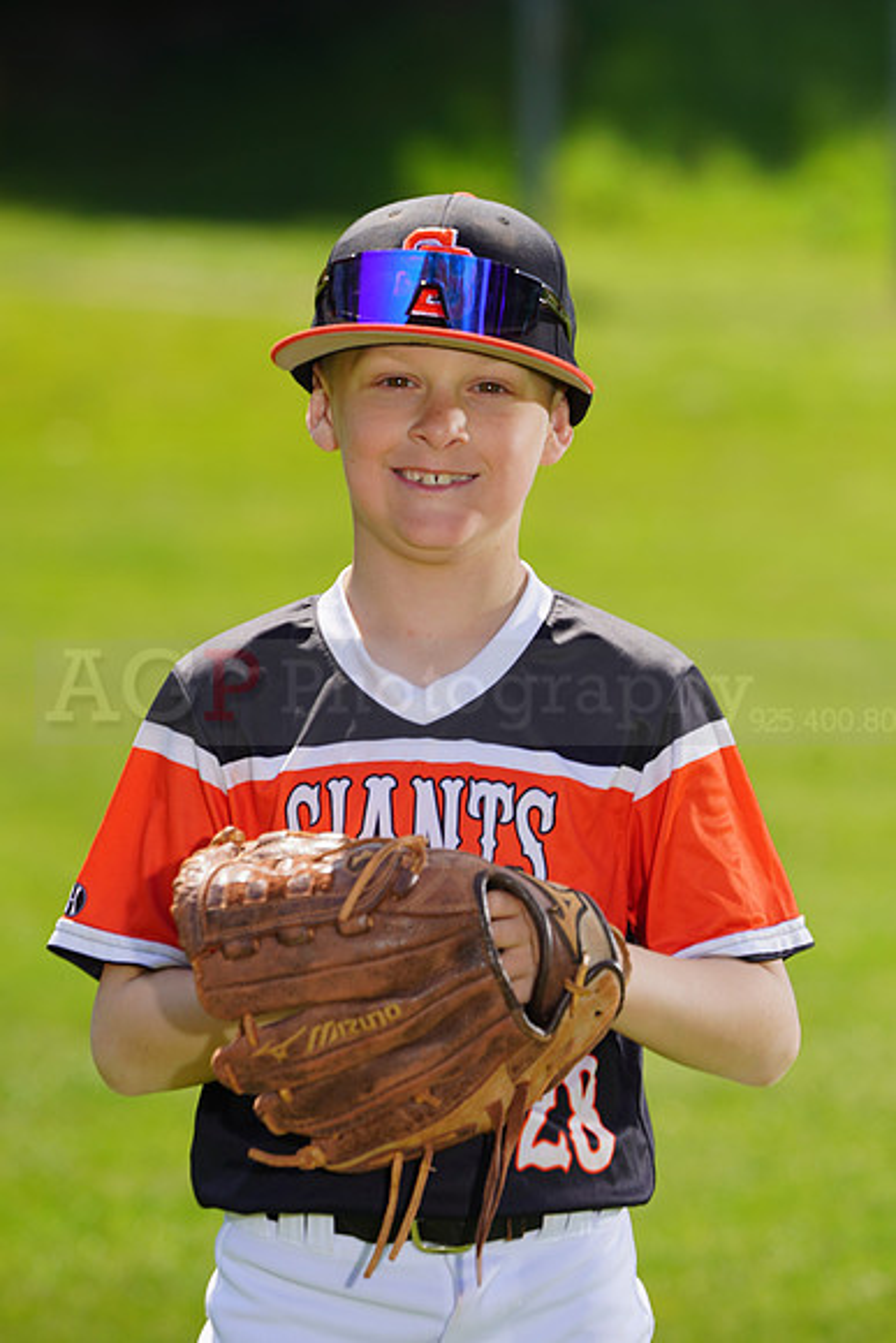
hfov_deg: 5.0
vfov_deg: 7.5
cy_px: 672
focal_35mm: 274
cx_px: 448
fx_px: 10222
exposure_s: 1/250
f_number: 8
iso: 100
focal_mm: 274
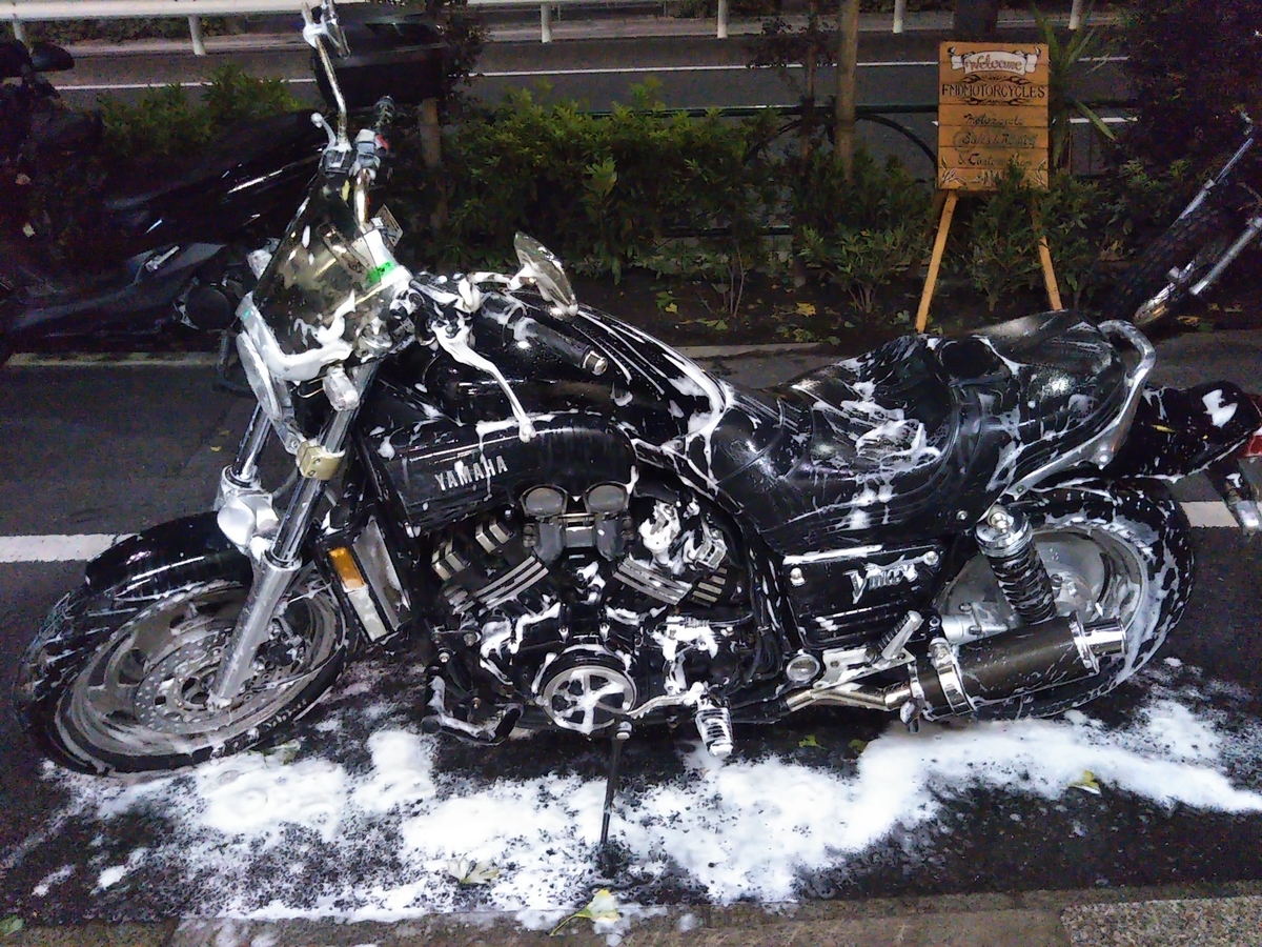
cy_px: 474
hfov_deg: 60.0
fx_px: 1094
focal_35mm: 30
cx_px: 631
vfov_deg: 46.8
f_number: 2.2
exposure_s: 1/23
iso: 836
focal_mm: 4
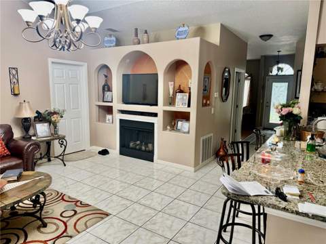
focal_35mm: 24
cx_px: 163
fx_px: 226
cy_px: 122
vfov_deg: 56.8
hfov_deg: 71.6
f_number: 1.78
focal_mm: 6.76
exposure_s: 1/60
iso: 200
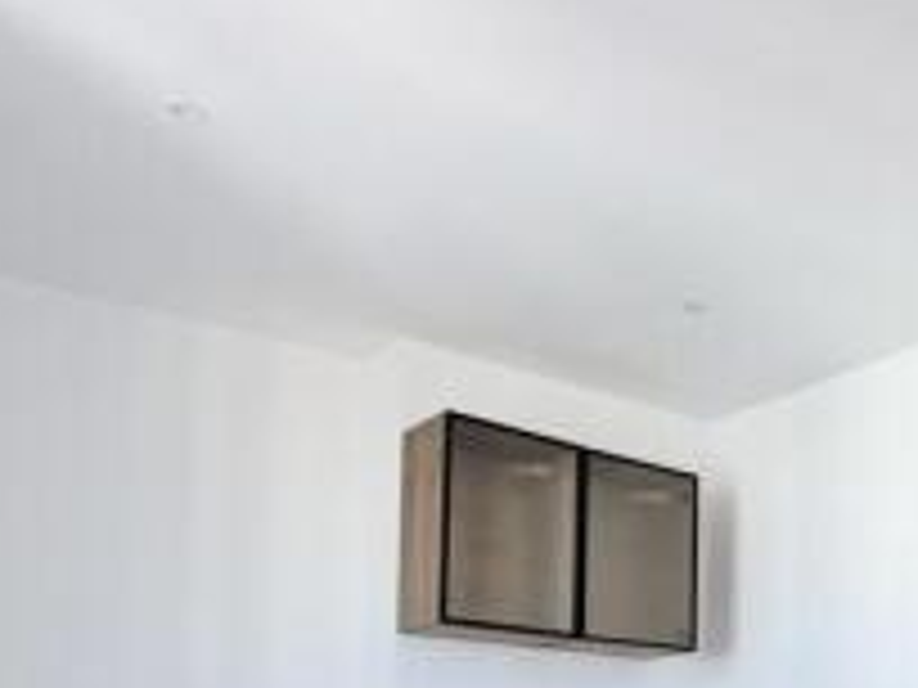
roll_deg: -0.4
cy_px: 749
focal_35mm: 40
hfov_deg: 41.7
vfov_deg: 32.0
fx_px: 1061
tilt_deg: -0.3
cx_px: 880
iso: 80
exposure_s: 1/121
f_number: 2.2
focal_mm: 2.22
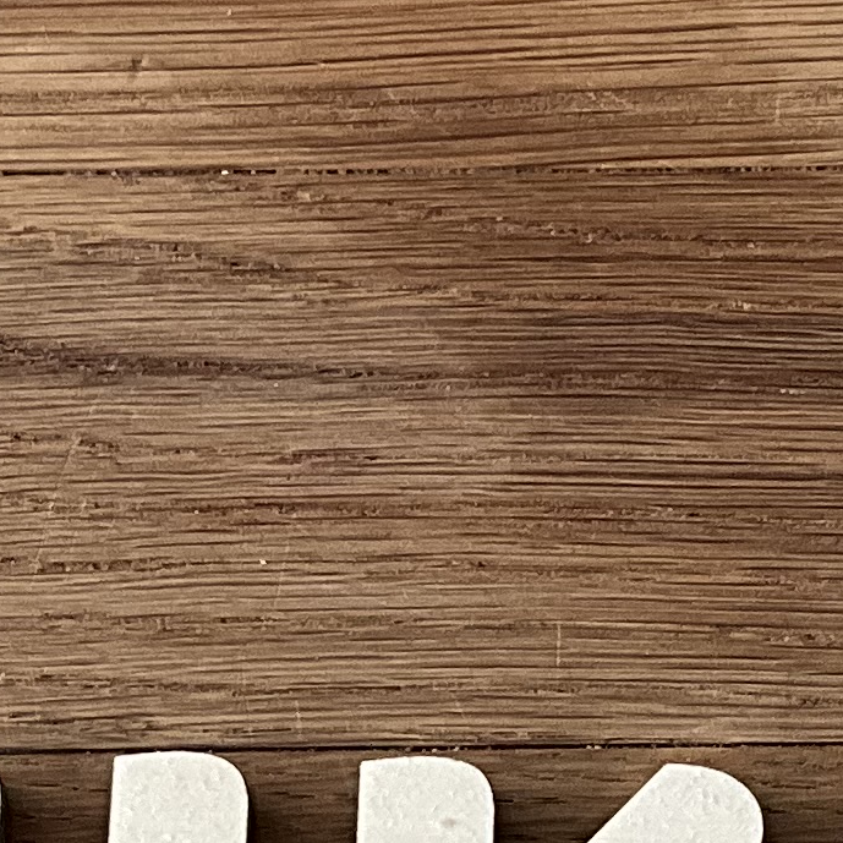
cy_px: 1209
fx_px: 4133
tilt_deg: -71.5
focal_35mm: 150
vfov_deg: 11.2
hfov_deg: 11.6
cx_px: 788
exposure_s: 1/86
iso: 64
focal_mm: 3
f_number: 1.8
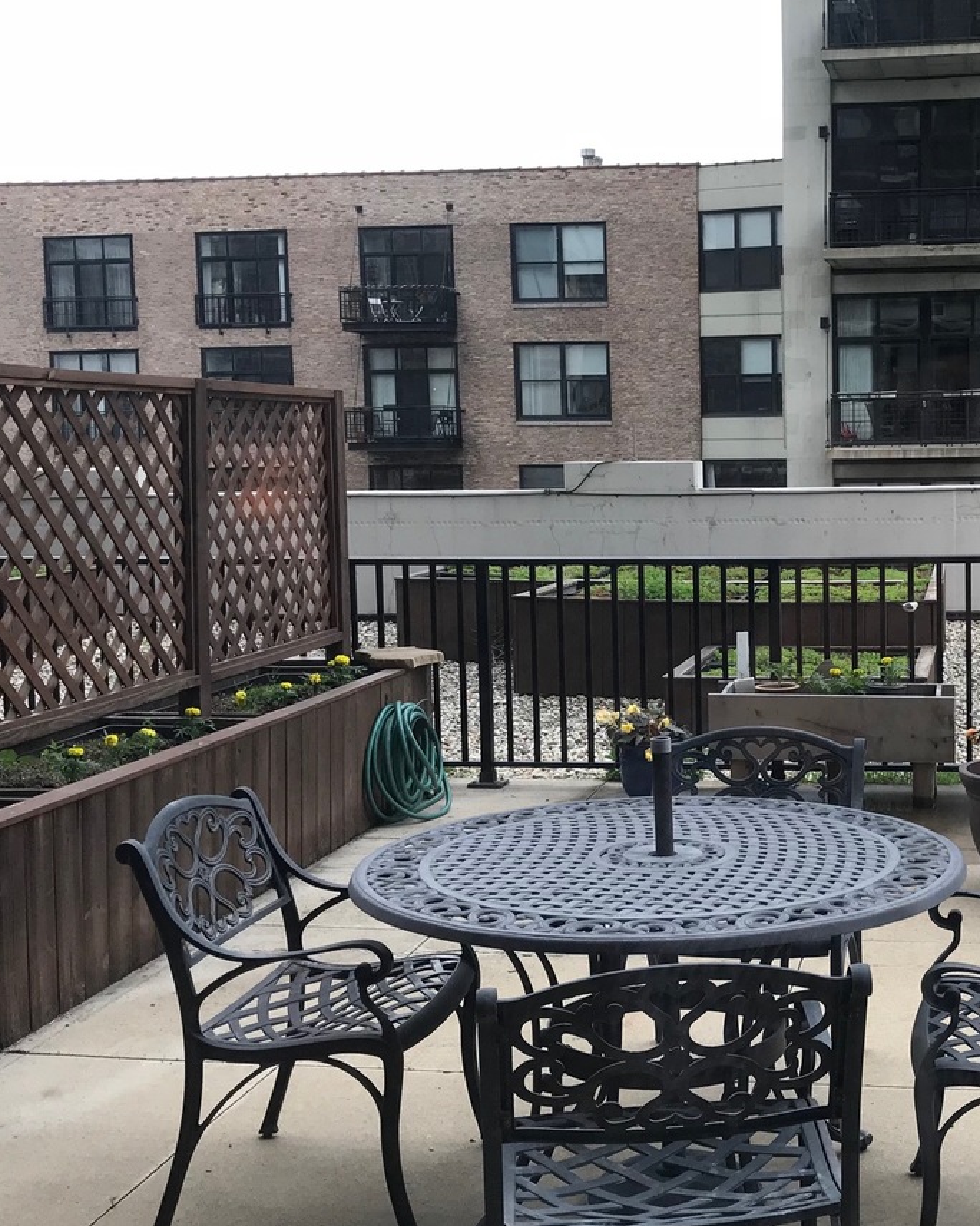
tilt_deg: -5.8
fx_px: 1669
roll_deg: +0.6
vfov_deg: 40.3
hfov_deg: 31.9
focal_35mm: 46
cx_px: 779
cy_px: 629
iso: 25
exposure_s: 1/120
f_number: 1.8
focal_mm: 3.99
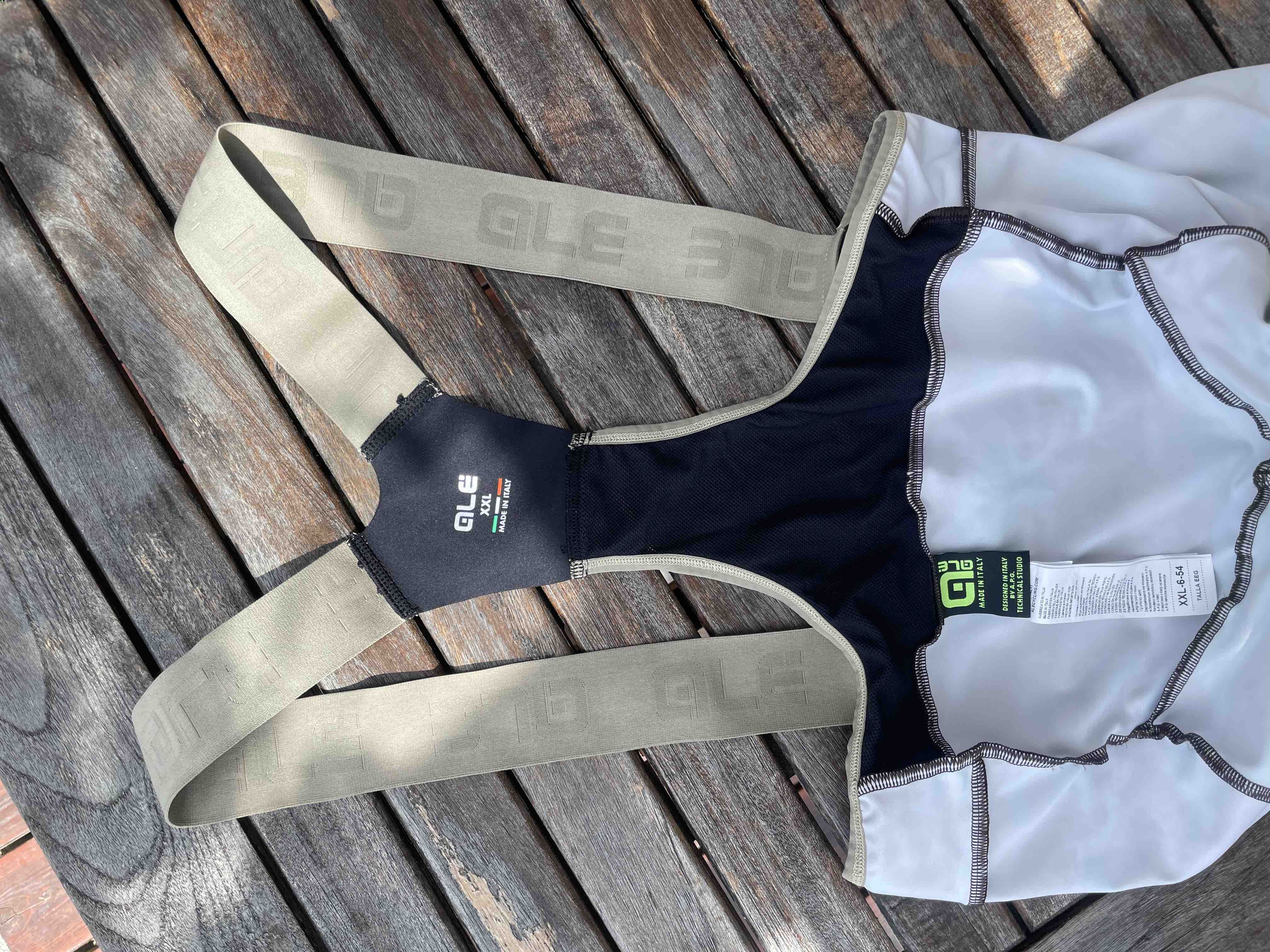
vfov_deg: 53.1
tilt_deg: -84.4
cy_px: 476
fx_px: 954
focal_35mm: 26
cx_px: 635
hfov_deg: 67.3
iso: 32
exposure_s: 1/1401
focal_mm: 4.2
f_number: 1.6
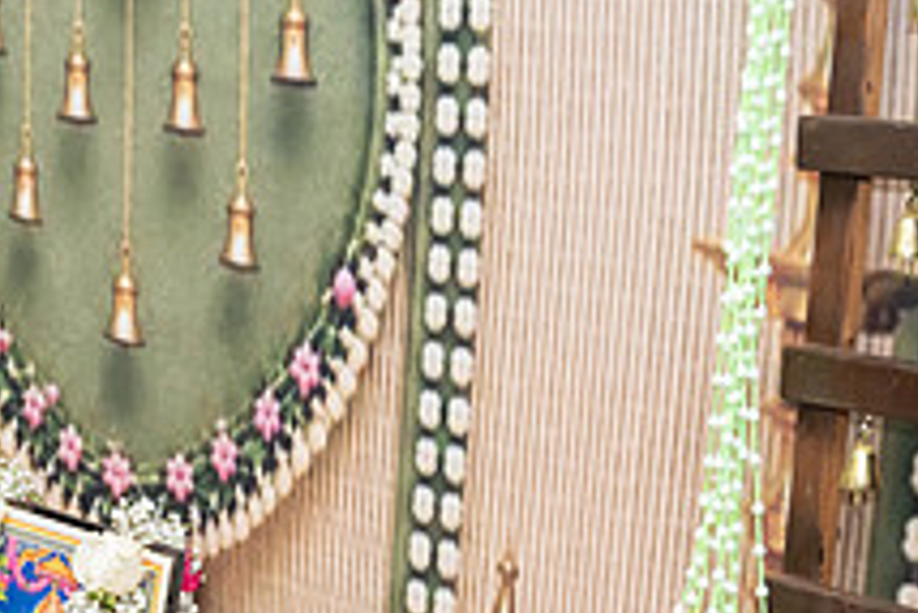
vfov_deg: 10.7
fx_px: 3190
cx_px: -288
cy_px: 808
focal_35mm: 125
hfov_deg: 15.6
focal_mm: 45
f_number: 3.5
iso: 800
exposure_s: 1/160
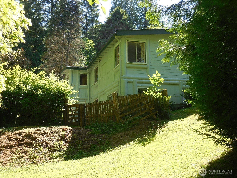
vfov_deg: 32.2
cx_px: 118
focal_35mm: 45
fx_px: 308
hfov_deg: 42.1
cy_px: 89
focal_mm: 8.1
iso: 125
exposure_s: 1/160
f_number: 4.2
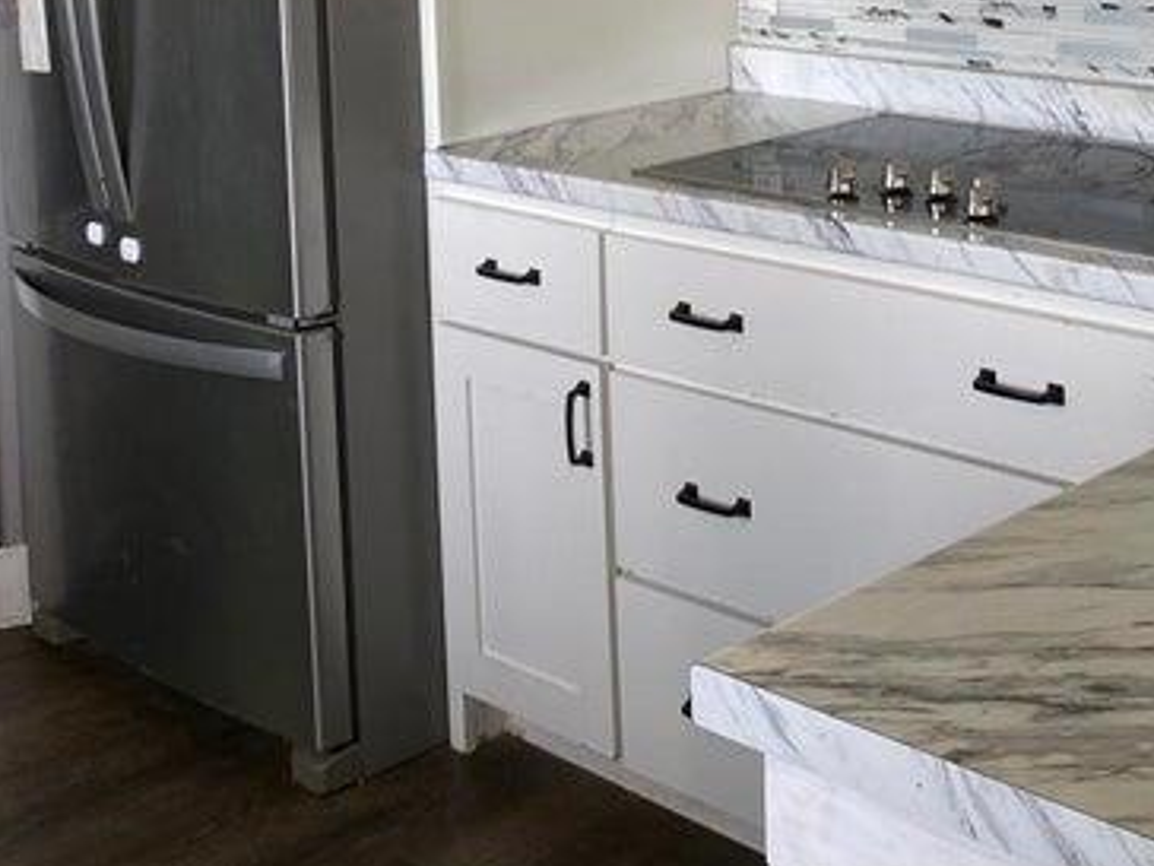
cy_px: -76
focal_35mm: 61
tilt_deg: -4.4
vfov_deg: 22.7
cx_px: 940
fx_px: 2034
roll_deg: +1.1
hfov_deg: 30.8
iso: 64
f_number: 1.8
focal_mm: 4.25
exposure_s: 1/120
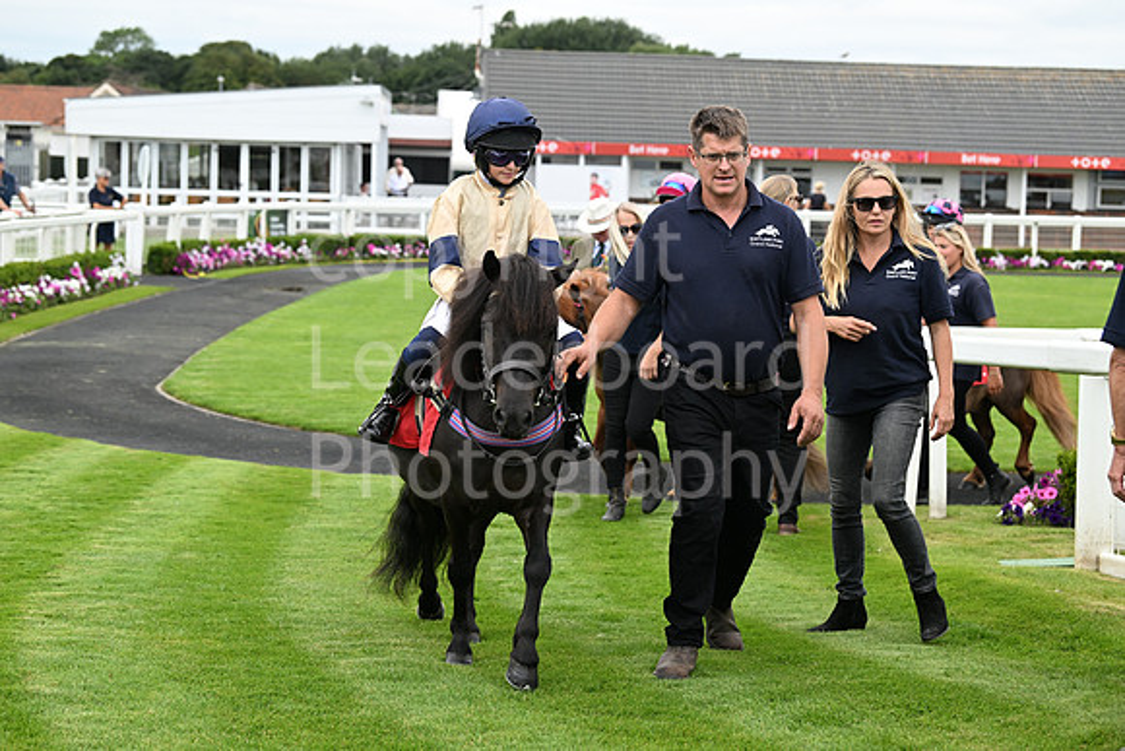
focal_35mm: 75
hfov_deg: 27.0
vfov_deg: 18.2
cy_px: 376
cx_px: 562
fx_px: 2344
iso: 400
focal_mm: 75
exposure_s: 1/1250
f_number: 5
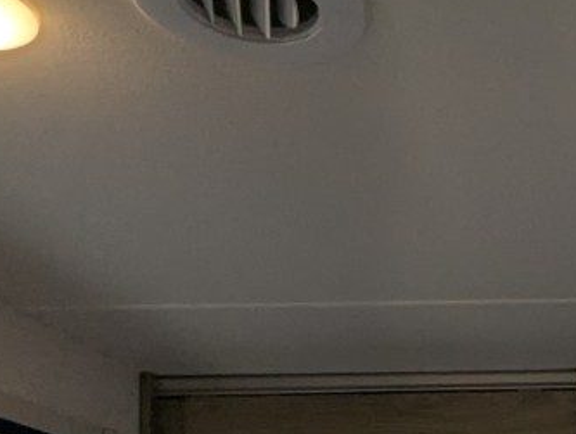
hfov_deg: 25.6
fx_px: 1117
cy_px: 583
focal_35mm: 67
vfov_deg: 20.0
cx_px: 712
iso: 48
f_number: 2.2
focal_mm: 2.35
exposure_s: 1/185
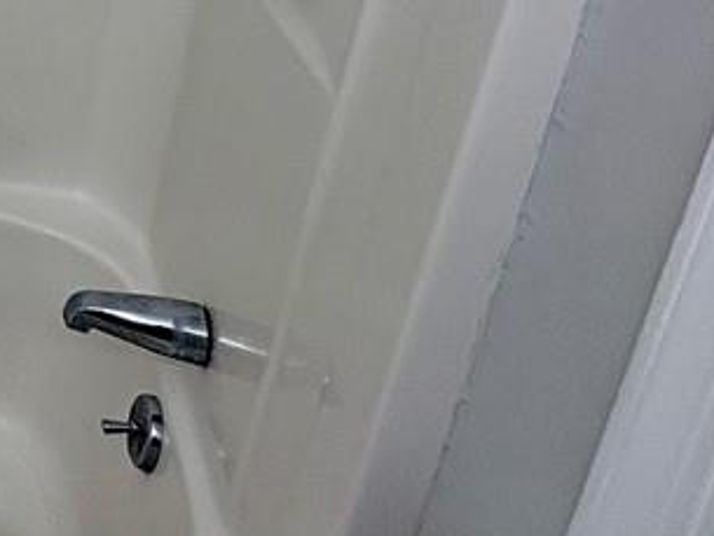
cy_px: -187
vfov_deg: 25.8
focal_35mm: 47
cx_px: -461
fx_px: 970
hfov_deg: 25.0
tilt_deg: -14.3
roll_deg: +0.4
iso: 80
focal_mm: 2.22
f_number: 2.2
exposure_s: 1/120
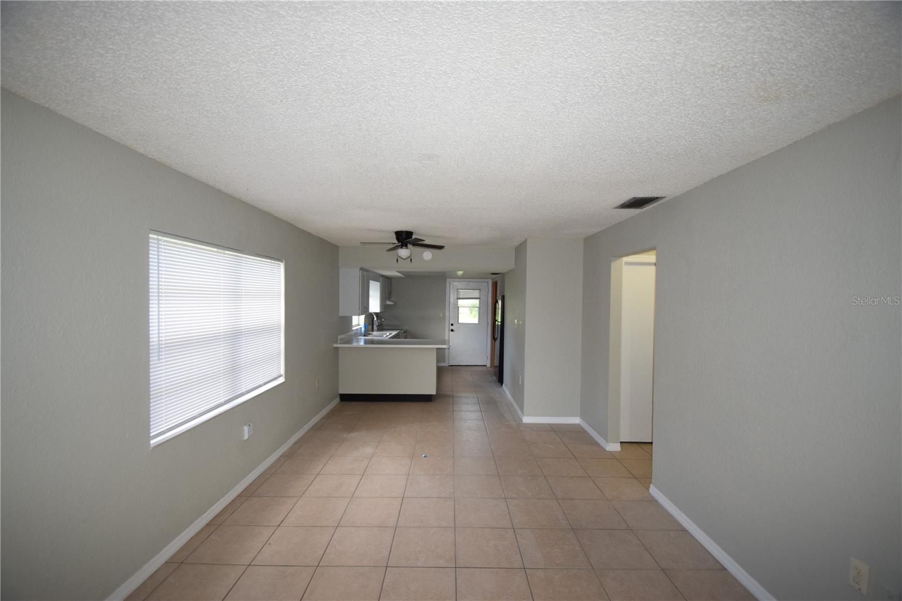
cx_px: 451
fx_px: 376
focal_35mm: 15
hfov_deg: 100.4
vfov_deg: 77.3
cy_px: 300
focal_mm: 10
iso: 800
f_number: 5
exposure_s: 1/100
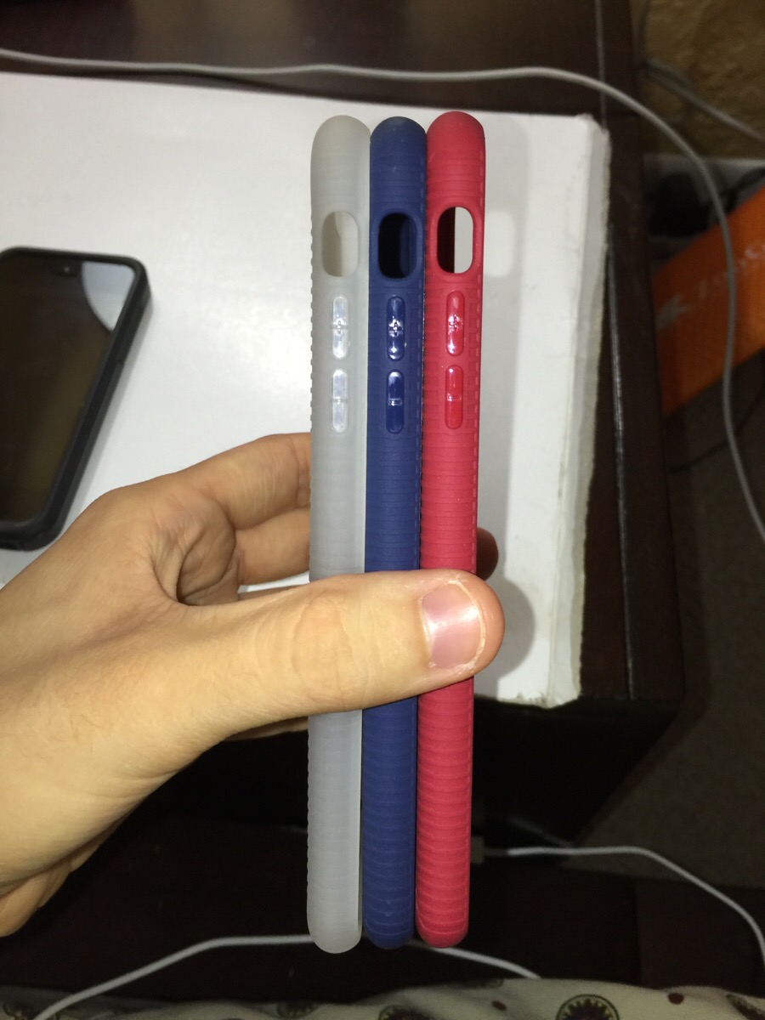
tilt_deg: -59.5
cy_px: 510
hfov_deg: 48.2
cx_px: 382
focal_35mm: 29
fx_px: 855
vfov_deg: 61.7
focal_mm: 4.15
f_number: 2.2
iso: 50
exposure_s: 1/15
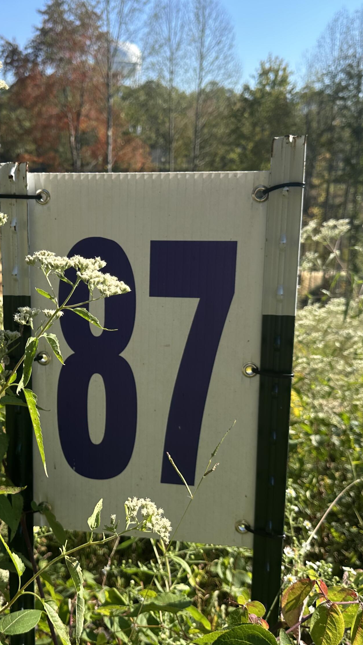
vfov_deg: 56.6
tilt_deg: -15.2
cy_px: 323
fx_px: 599
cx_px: 88
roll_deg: +2.0
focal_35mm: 35
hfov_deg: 33.0
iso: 80
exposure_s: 1/1949
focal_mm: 6.86
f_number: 1.78
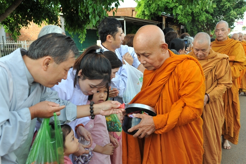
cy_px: 82
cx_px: 123
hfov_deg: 53.2
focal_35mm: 36
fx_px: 246
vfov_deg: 36.8
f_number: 6.3
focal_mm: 36
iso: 320
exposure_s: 1/125
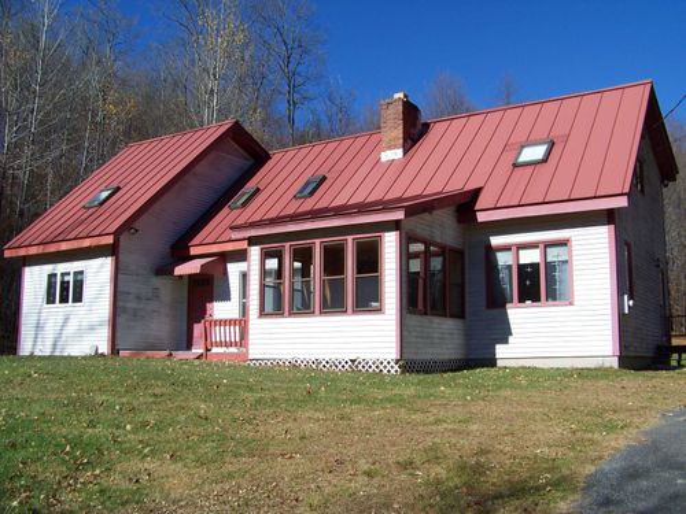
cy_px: 257
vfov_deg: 39.7
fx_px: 713
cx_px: 343
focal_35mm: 36
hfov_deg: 51.4
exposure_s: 1/640
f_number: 4
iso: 69
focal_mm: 5.85
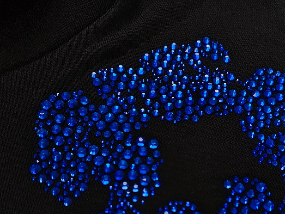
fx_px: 346
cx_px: 164
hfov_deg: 44.7
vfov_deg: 32.9
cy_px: 184
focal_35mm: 42
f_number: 1.88
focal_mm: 5.56
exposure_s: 1/100
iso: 676
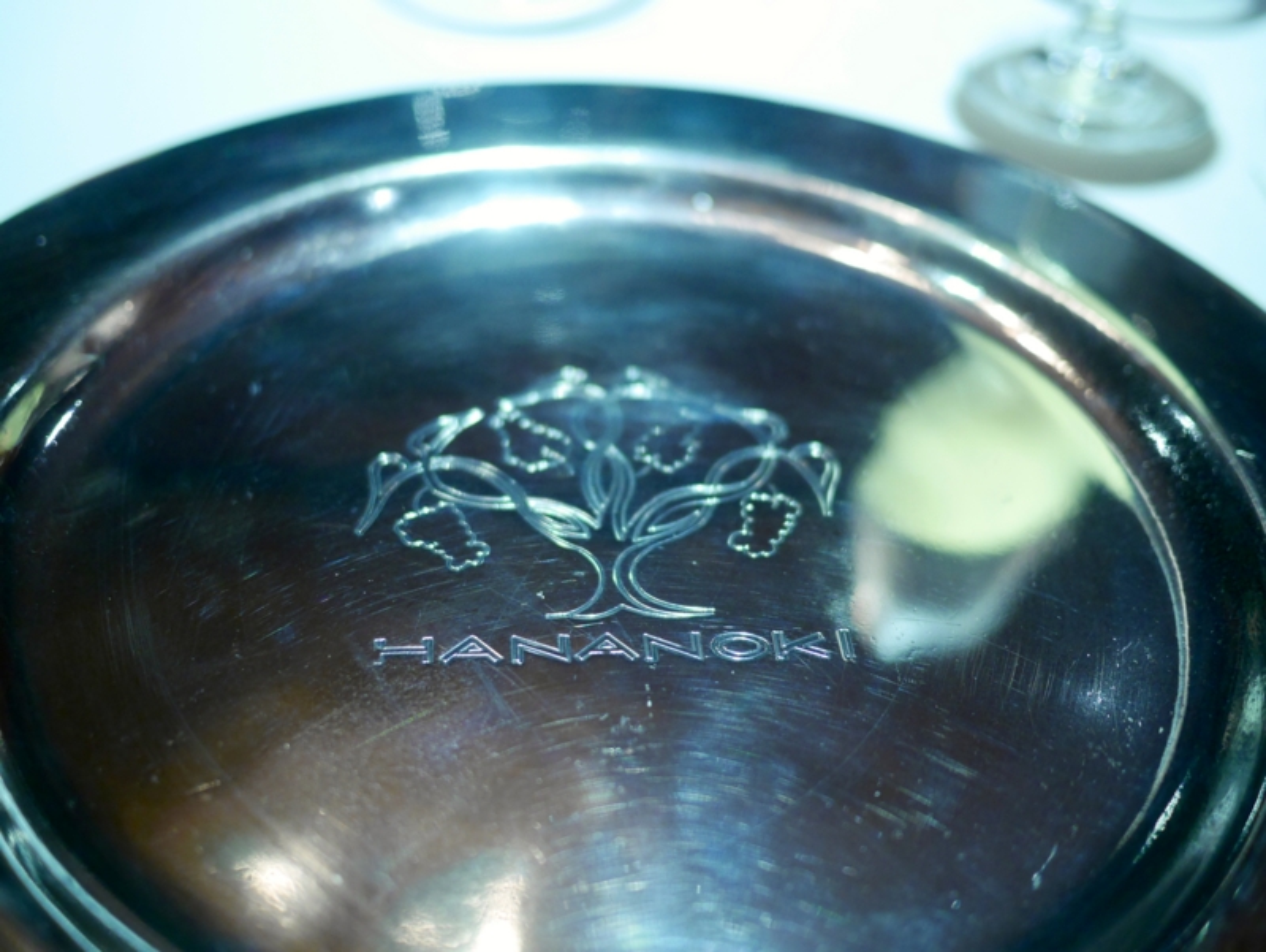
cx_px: 633
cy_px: 476
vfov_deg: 36.0
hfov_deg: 46.8
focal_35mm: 40
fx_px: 1464
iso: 1000
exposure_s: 1/60
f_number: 1.7
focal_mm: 20
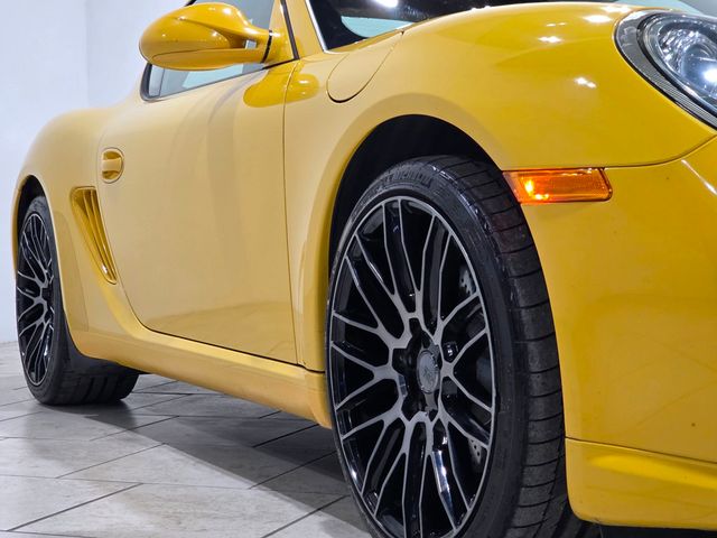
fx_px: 1429
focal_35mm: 69
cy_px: 269
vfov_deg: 21.3
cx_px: 358
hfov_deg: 28.2
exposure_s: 1/120
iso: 200
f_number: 2.4
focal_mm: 7.9
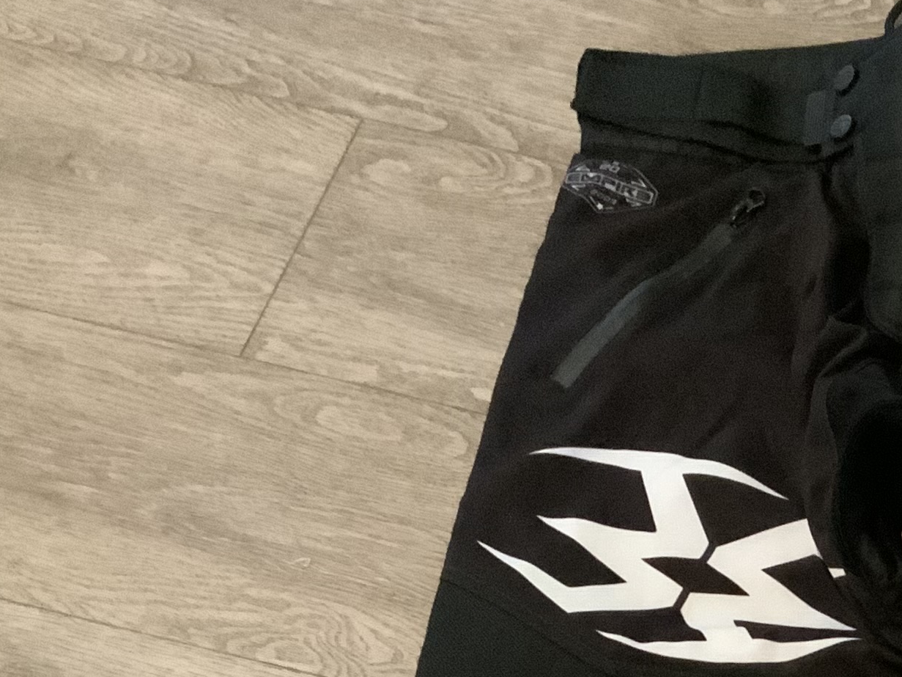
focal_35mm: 95
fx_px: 2475
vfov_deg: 14.9
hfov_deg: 19.1
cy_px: 875
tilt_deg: -65.4
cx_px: 1176
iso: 500
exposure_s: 1/30
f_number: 1.8
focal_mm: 3
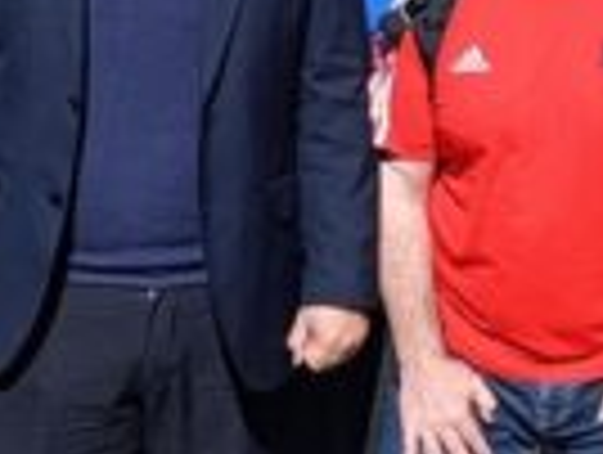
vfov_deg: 11.1
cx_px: 788
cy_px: -36
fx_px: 2304
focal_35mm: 132
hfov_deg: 14.3
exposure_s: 1/541
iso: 50
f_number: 1.6
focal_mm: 6.14
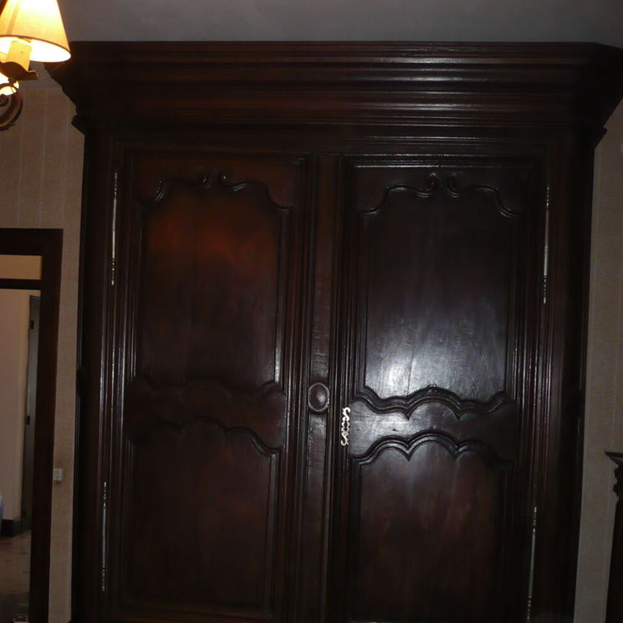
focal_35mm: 42
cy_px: 399
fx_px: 855
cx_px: 309
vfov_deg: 39.7
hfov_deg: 40.0
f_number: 2.8
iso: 200
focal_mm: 5.8
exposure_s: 1/30
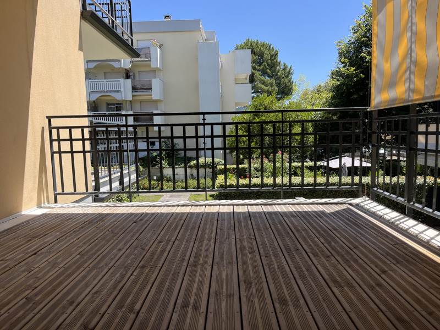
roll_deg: +1.4
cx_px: 220
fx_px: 330
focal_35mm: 26
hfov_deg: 67.3
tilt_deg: -5.9
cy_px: 165
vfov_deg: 53.1
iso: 50
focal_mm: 5.1
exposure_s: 1/1832
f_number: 1.6
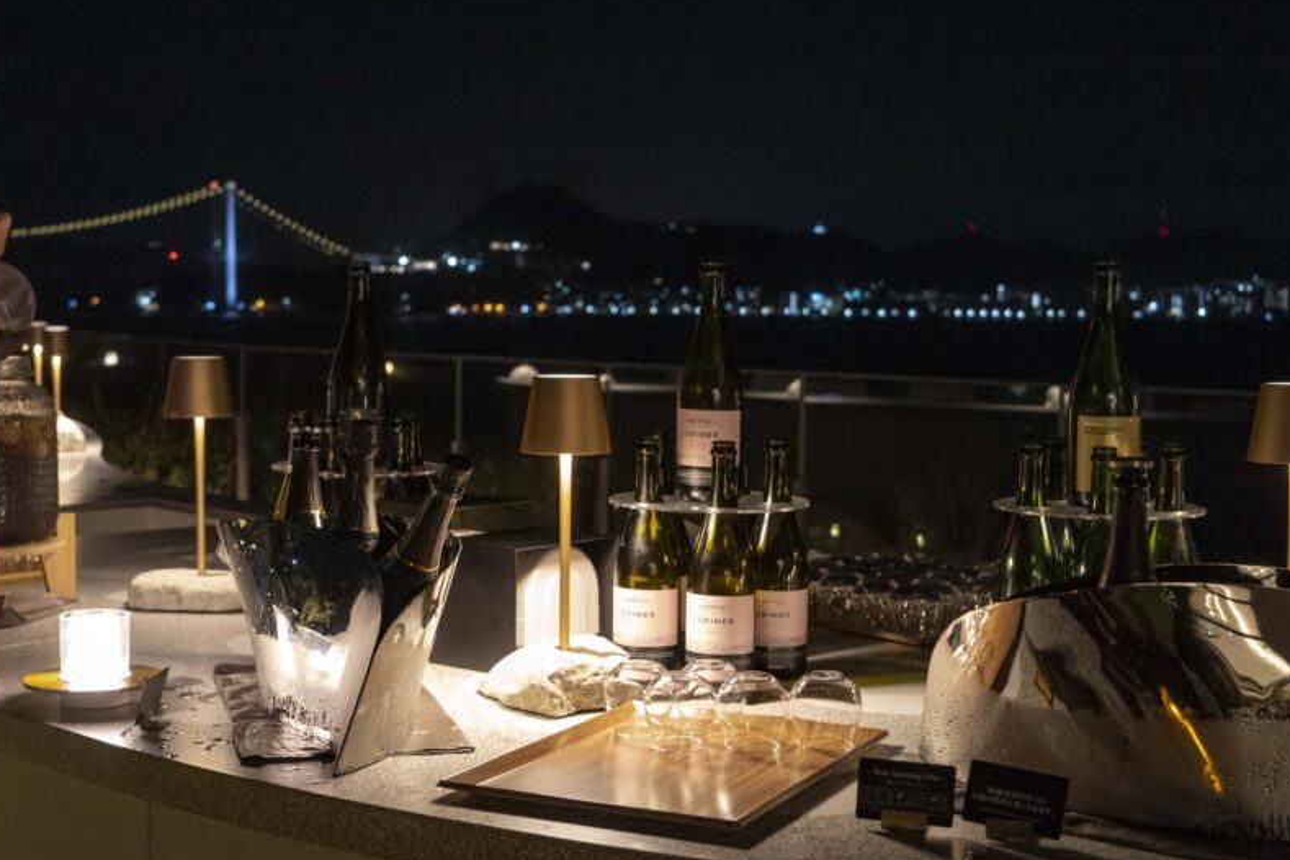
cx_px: 607
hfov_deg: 41.1
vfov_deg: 28.1
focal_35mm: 48
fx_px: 1720
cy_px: 444
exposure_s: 1/60
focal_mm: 37
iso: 8000
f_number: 5
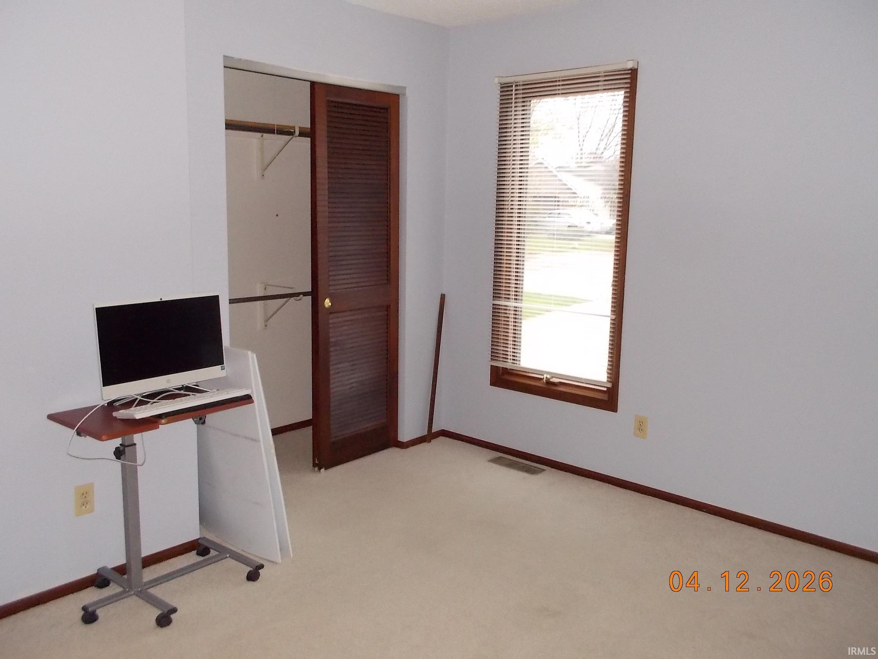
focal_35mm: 29
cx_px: 439
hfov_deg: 61.7
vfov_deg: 48.2
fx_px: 736
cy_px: 330
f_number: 3.3
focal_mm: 4.1
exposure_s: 1/25
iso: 250
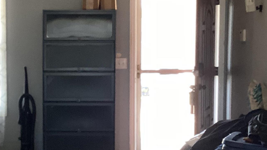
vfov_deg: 15.1
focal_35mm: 80
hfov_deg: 26.2
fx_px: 566
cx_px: 64
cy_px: 87
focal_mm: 3.3
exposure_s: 1/60
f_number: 2.4
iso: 125
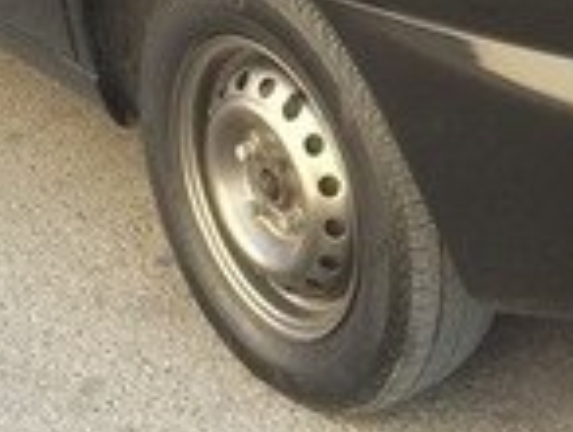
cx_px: 542
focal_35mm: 131
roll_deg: +2.8
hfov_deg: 14.8
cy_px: -269
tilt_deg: -15.6
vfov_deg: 10.8
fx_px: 2172
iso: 32
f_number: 2.2
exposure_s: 1/151
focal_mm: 4.15
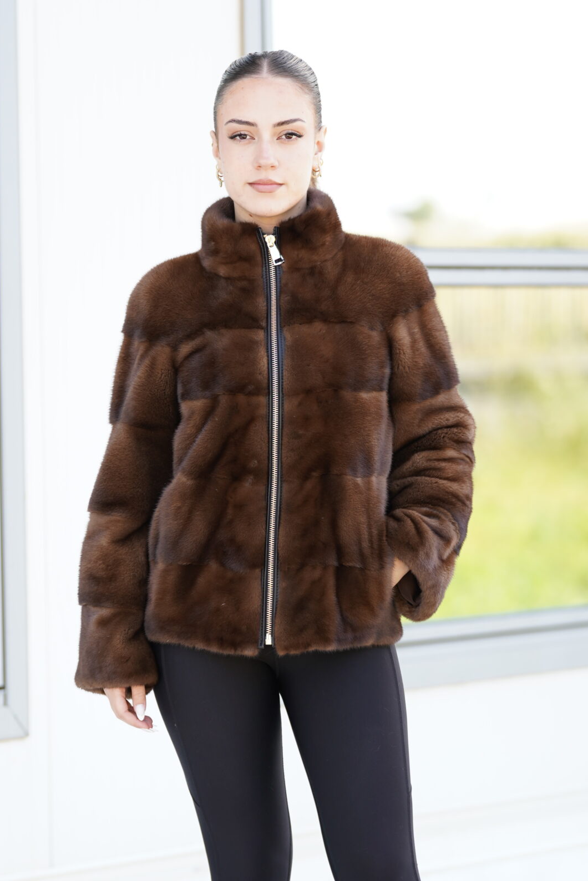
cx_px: 149
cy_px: 553
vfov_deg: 10.8
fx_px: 4655
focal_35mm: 190
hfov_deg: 7.2
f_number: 2.8
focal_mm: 118
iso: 200
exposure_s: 1/250
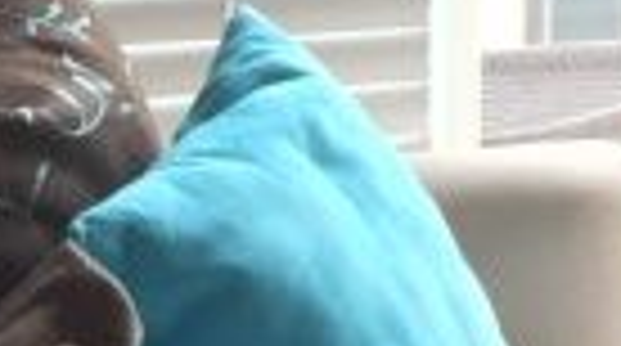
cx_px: 1764
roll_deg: -1.6
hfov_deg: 8.1
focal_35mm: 235
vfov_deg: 4.8
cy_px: -894
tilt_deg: -0.6
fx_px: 3862
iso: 64
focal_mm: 4.15
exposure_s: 1/30
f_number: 2.2
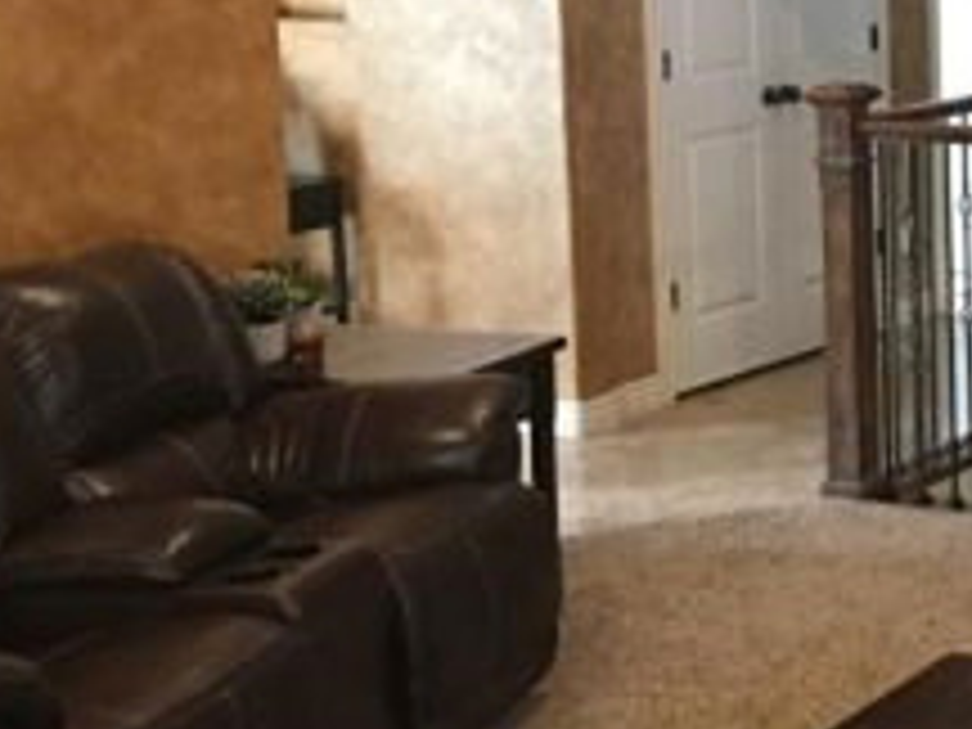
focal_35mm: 86
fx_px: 2415
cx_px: 1166
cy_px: 158
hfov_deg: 21.2
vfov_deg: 17.0
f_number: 2.2
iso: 80
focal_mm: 4.15
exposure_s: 1/8
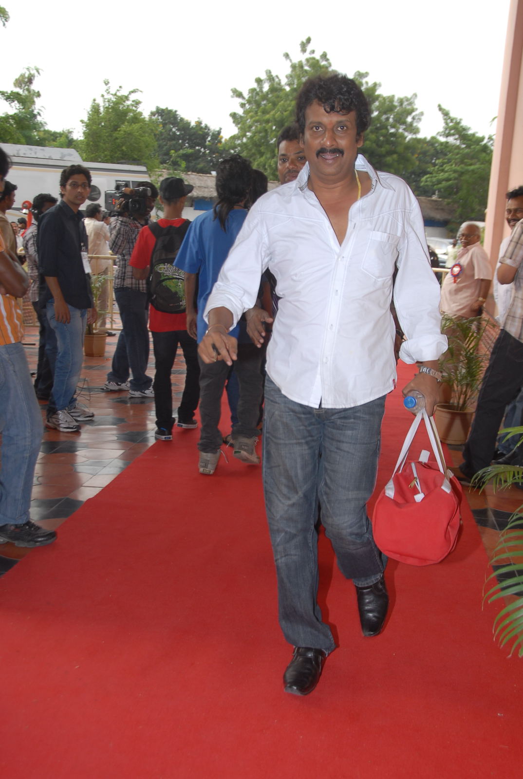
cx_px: 262
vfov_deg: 47.8
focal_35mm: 40
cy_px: 390
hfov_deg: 33.2
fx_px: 878
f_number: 5.6
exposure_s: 1/125
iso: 200
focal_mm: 27
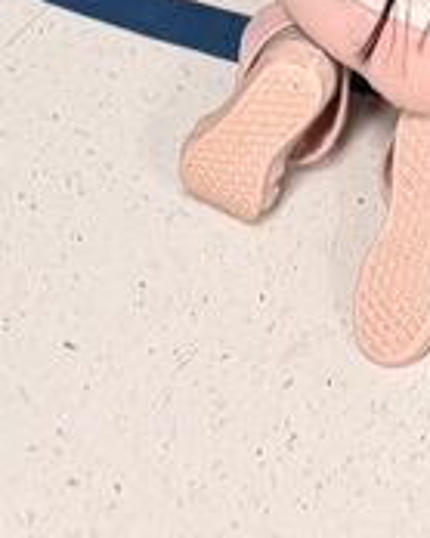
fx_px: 2197
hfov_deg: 11.0
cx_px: 495
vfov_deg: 11.6
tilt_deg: -30.4
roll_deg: +3.5
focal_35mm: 138
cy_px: -724
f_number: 1.78
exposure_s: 1/60
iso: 200
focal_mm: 6.76
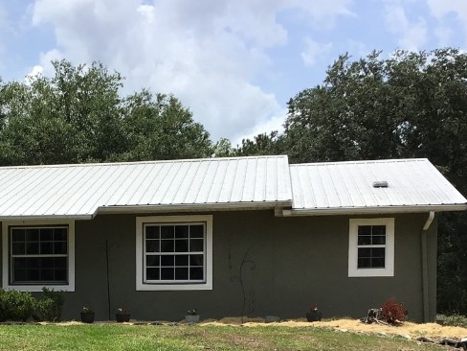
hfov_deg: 28.9
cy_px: 340
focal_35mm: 65
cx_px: 70
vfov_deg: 21.9
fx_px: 877
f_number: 2.4
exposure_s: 1/1812
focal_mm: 3.3
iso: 25
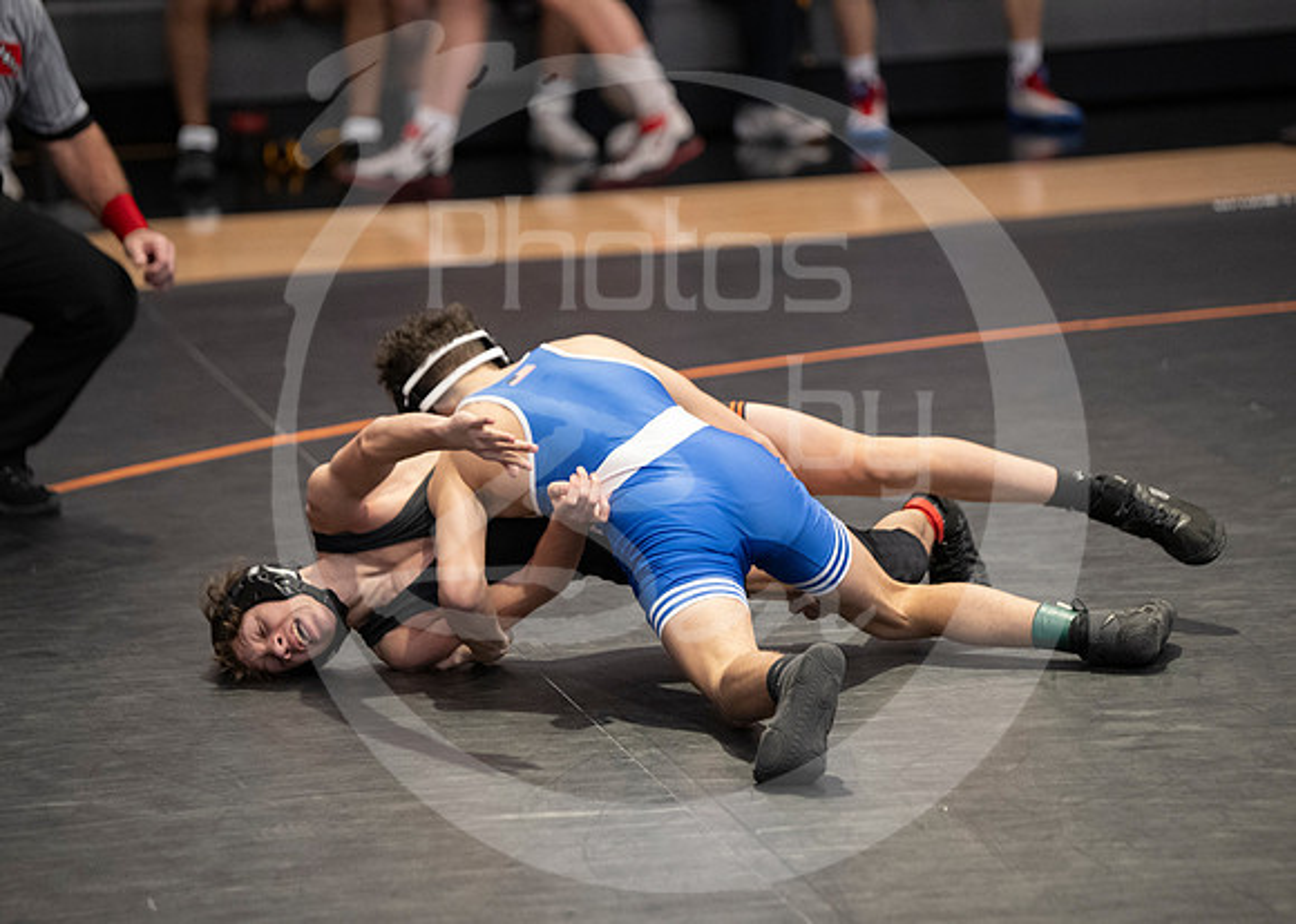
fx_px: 7575
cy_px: 550
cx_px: 625
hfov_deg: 9.8
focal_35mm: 206
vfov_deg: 7.0
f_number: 2.8
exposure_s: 1/1000
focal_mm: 165
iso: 3200
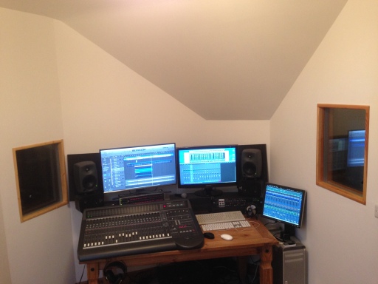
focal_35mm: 33
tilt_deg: -7.9
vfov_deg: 42.9
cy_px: 142
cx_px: 189
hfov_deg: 55.4
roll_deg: +2.0
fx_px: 360
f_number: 2.4
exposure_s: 1/20
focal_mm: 4.12
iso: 160
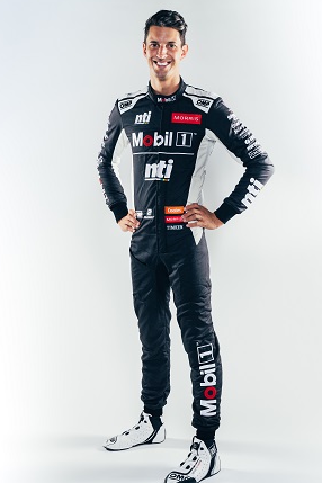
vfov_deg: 35.0
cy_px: 254
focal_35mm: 57
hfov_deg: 23.8
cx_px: 166
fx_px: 765
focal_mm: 51
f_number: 7.1
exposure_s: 1/160
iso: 100
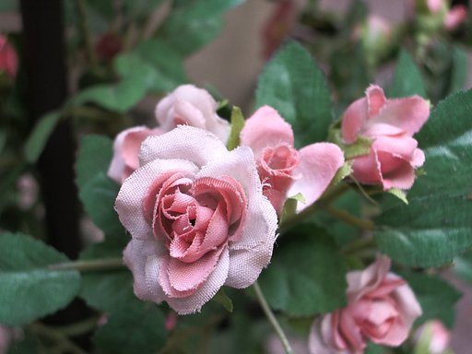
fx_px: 845
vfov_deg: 23.7
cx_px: 236
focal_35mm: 62
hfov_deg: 31.2
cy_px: 177
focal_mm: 10.2
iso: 100
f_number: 3.5
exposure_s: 1/100
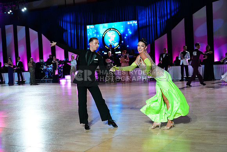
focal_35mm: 47
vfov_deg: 28.7
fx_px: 296
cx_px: 114
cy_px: 76
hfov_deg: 41.9
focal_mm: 47
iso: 3200
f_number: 4
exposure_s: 1/400
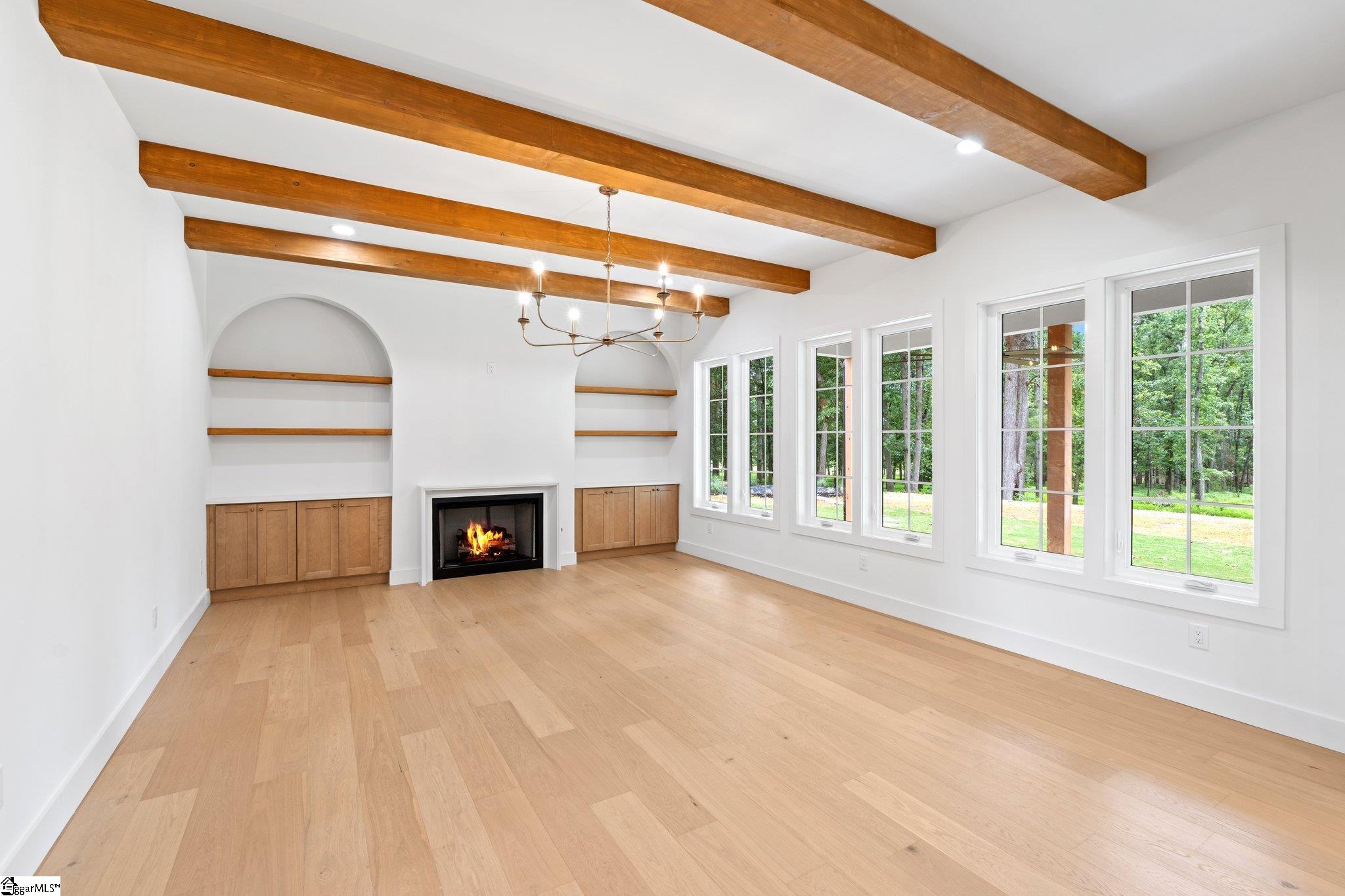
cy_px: 448
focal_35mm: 16
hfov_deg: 96.7
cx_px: 672
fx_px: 598
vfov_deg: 73.7
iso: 250
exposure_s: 1/3
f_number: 9
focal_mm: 16
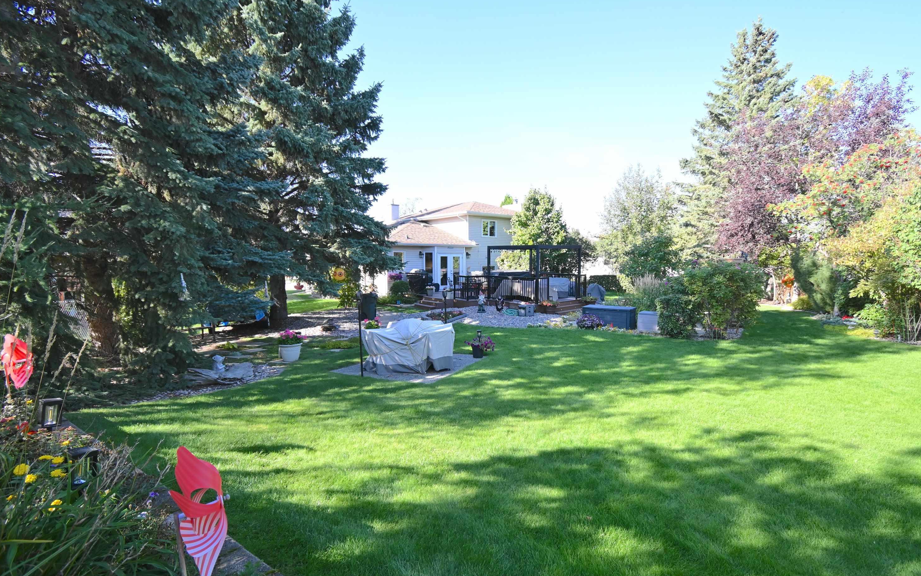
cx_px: 474
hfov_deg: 97.8
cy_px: 308
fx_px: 402
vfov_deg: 71.2
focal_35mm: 16
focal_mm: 10
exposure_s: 1/250
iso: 250
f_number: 4.5
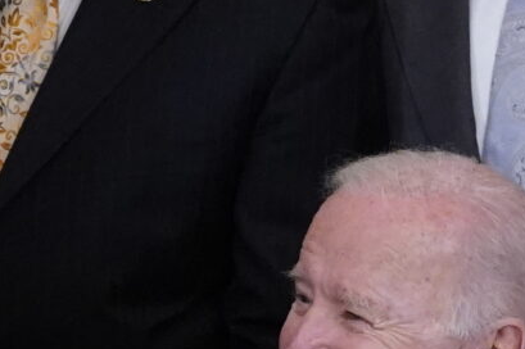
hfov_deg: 3.4
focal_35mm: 614
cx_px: 430
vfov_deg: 2.2
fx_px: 8947
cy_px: 414
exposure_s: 1/250
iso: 6400
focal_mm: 98
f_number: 4
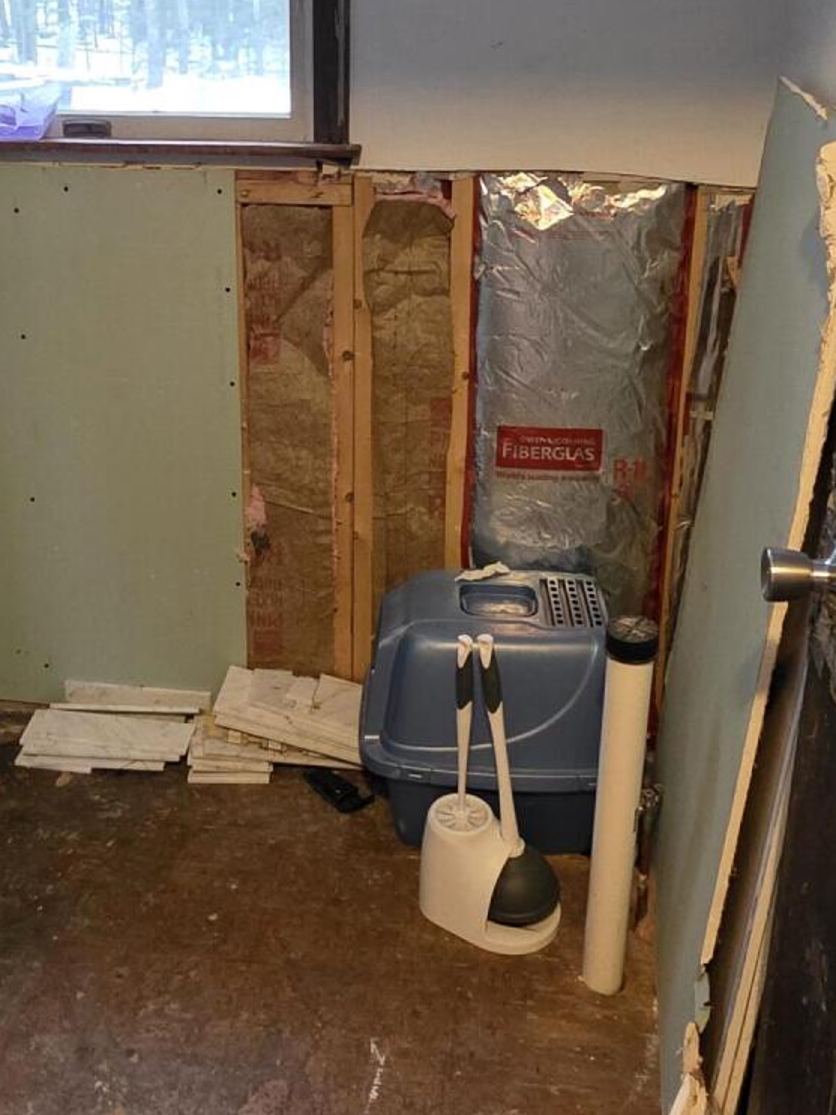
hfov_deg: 40.5
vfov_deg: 51.6
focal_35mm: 35
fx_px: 1127
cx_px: 344
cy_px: 363
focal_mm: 2.2
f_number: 1.9
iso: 1000
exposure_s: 1/60
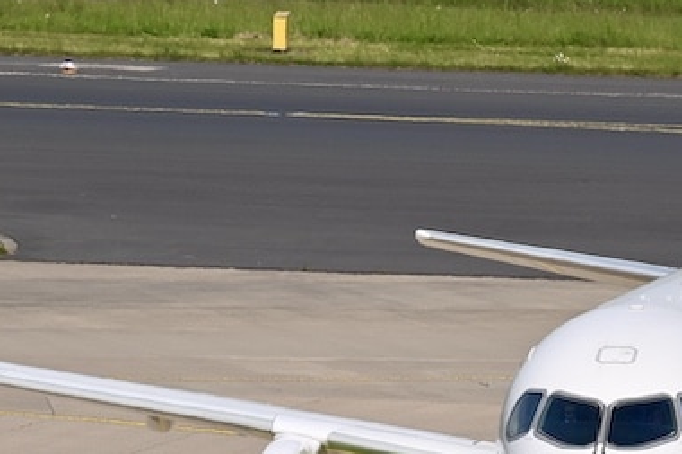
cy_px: 593
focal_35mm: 1349
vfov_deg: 1.0
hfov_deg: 1.5
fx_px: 25544
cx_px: 657
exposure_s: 1/320
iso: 100
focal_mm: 500
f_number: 11
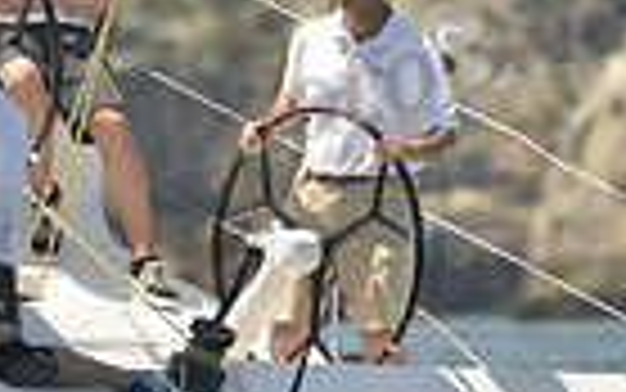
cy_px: 358
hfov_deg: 1.2
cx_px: -77
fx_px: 29015
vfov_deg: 0.8
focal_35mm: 1700
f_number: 5.6
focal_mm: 400
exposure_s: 1/1250
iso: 280
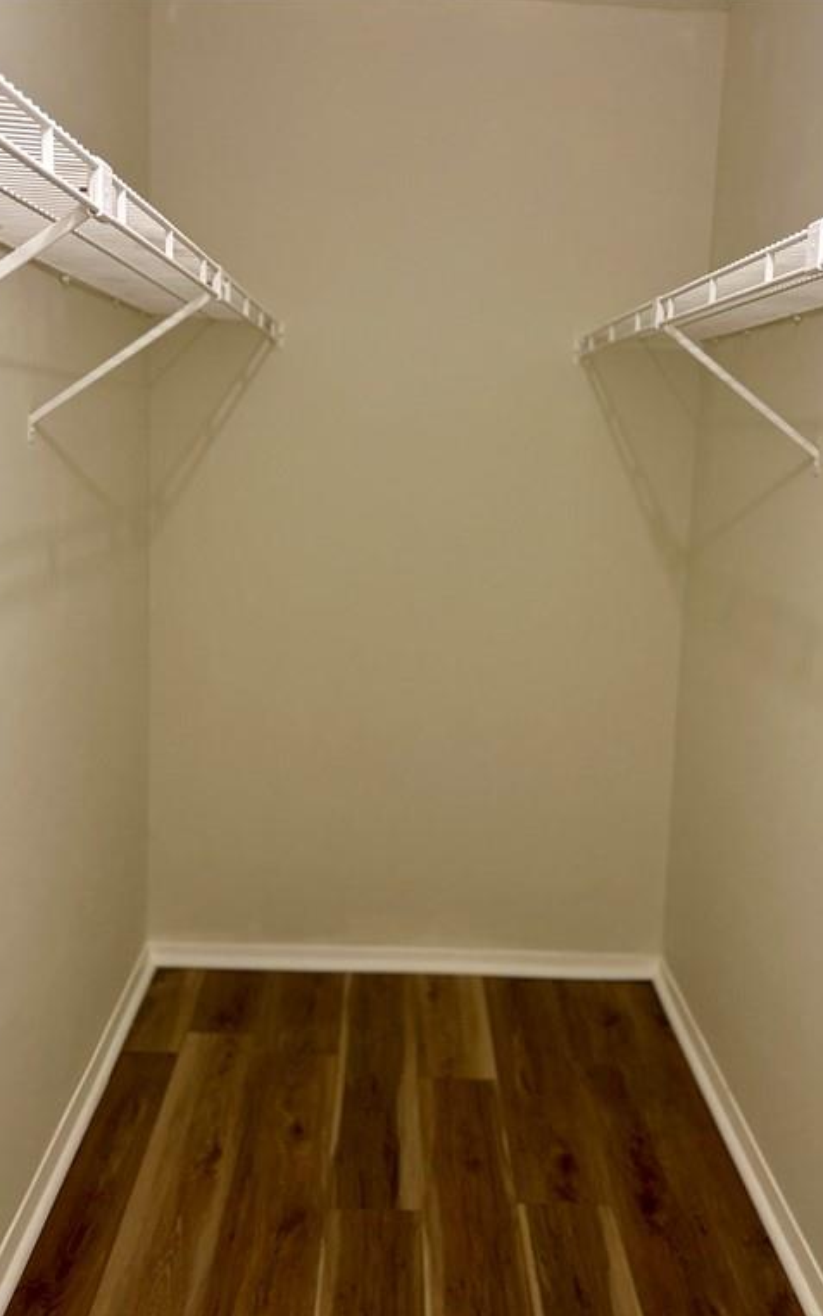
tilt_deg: -10.1
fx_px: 1328
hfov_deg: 34.4
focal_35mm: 37
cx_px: 442
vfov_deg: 52.7
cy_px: 657
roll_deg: -2.1
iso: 320
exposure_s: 1/60
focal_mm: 5.1
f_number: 1.6
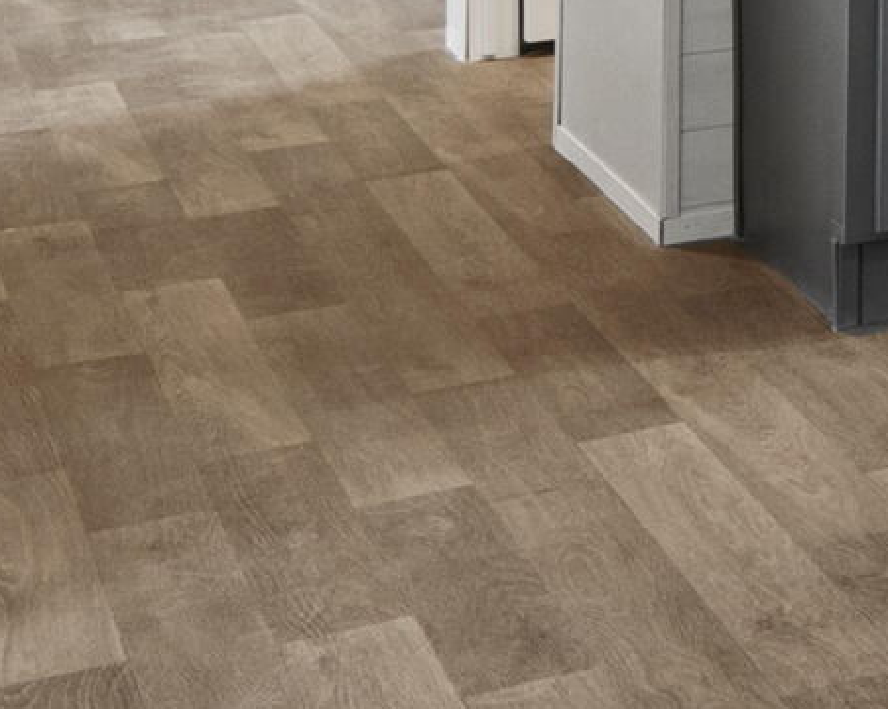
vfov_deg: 11.4
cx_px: 2040
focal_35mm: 125
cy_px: -572
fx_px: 3282
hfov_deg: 12.5
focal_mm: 16
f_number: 9
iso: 250
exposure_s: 1/5
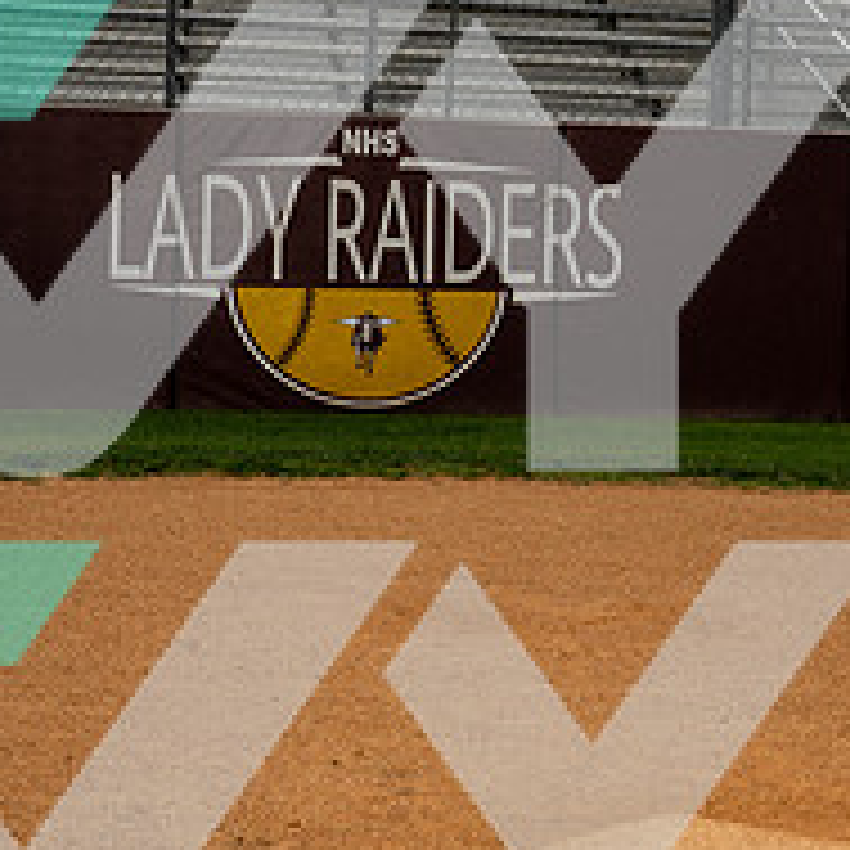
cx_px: 792
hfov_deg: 18.1
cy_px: 236
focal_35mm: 94
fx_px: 2611
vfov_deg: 18.4
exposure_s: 1/250
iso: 100
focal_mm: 36
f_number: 16
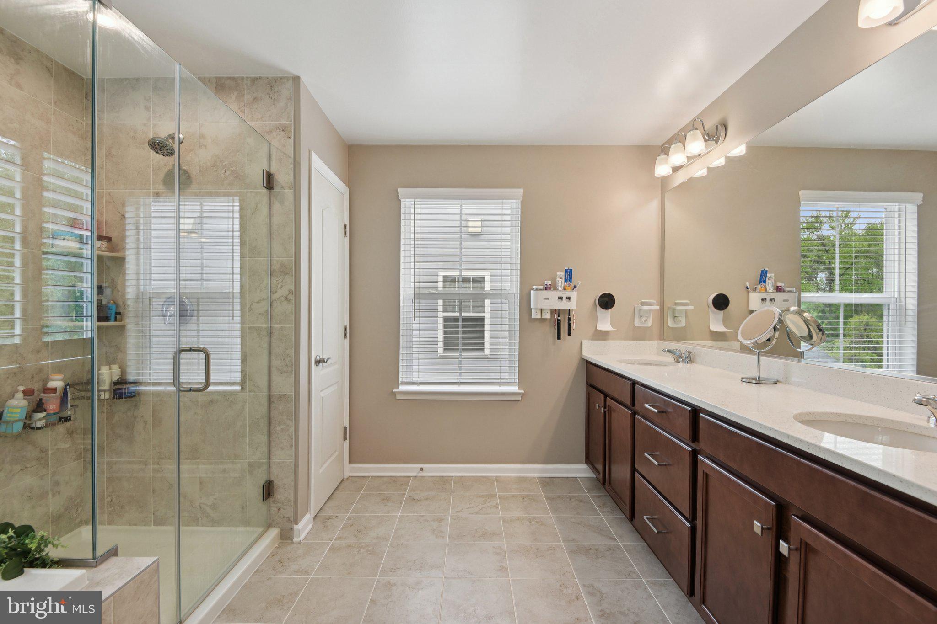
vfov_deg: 73.7
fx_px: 416
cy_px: 312
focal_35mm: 16
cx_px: 468
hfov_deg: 96.7
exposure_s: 1/160
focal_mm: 16
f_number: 8
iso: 400
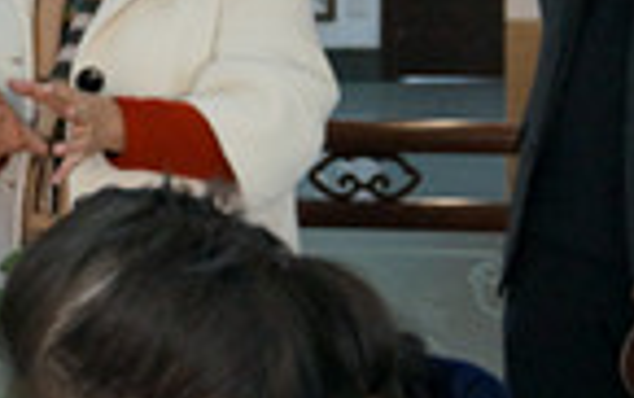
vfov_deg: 8.3
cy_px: 42
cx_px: -223
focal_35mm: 158
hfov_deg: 12.7
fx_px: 2733
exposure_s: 1/160
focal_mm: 30
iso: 2500
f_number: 5
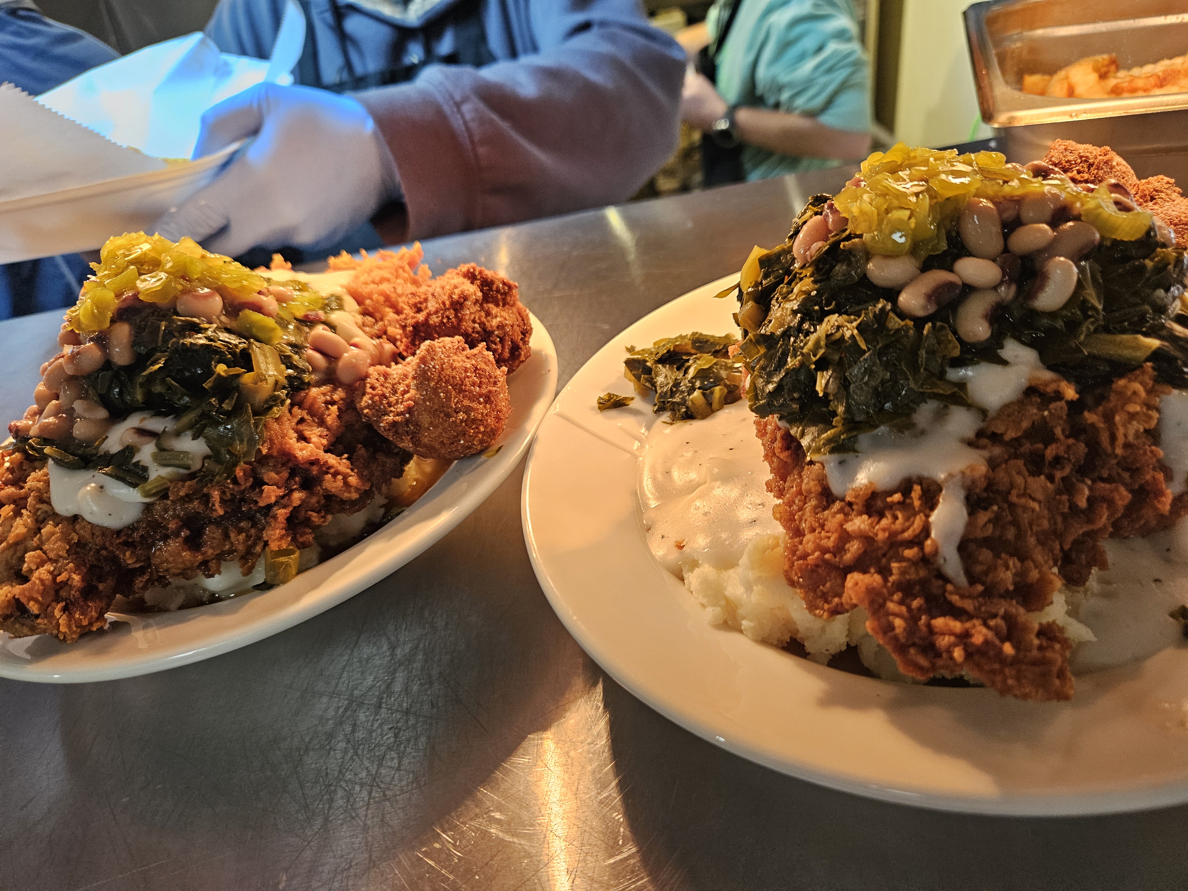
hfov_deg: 73.9
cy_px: 446
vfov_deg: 58.9
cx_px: 594
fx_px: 789
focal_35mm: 23
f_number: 1.8
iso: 320
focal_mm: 5.4
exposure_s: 1/120
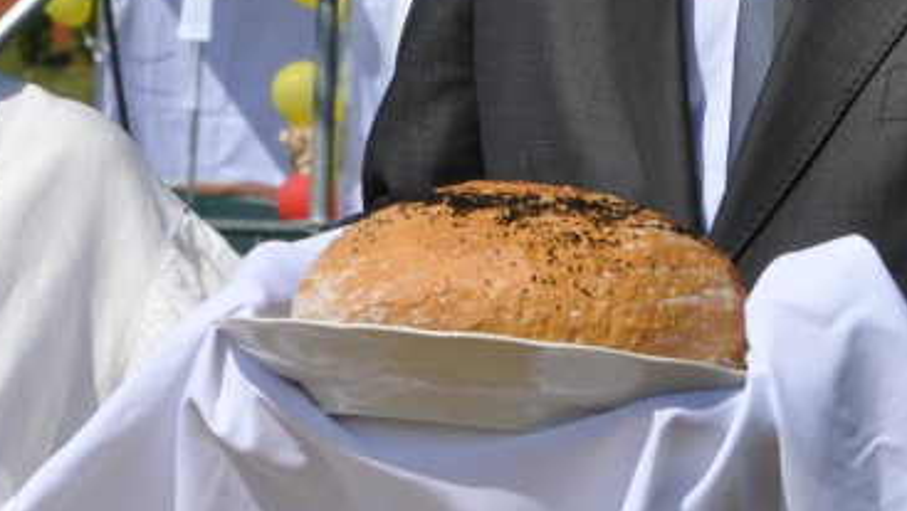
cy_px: 32
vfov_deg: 4.3
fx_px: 6787
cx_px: 329
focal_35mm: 282
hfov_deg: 7.6
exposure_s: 1/500
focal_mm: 66
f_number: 11
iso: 200
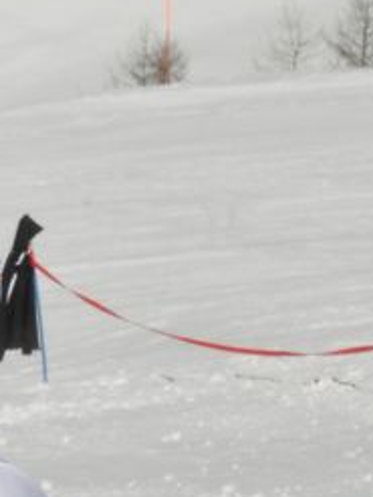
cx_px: -309
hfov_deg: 3.0
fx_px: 7042
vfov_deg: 4.0
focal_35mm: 491
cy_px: 897
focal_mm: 70
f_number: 25
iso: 200
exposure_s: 1/160
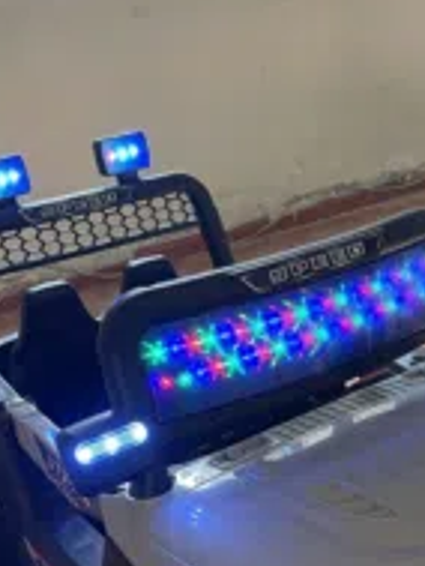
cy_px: 389
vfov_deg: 35.7
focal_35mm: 53
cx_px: 323
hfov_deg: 27.2
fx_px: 867
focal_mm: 5.1
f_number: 1.6
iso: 250
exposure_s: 1/60
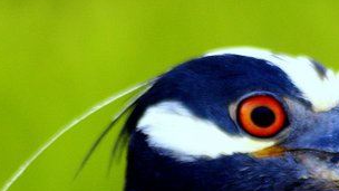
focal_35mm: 1000
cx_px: 256
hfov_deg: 2.2
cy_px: 195
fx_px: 8989
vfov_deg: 1.2
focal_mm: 230
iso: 400
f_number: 5.6
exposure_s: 1/200
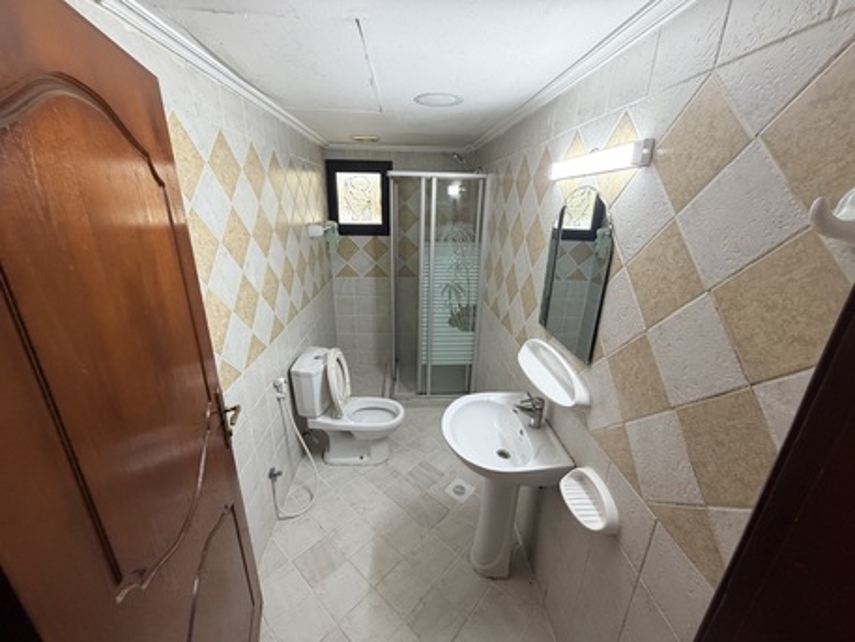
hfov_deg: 102.0
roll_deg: -1.3
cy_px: 321
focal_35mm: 14
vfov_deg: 85.7
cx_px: 428
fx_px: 346
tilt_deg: -18.6
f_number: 2.2
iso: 250
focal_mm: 2.22
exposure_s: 1/100
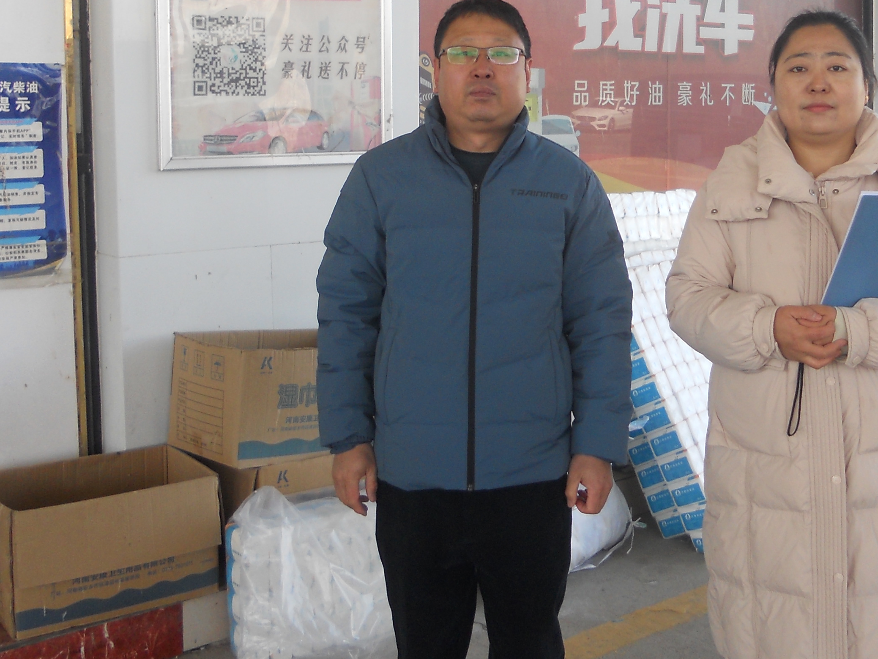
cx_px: 580
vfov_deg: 27.7
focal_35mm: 52
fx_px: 1319
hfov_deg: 36.5
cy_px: 167
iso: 80
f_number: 3.2
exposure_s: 1/80
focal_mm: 4.9
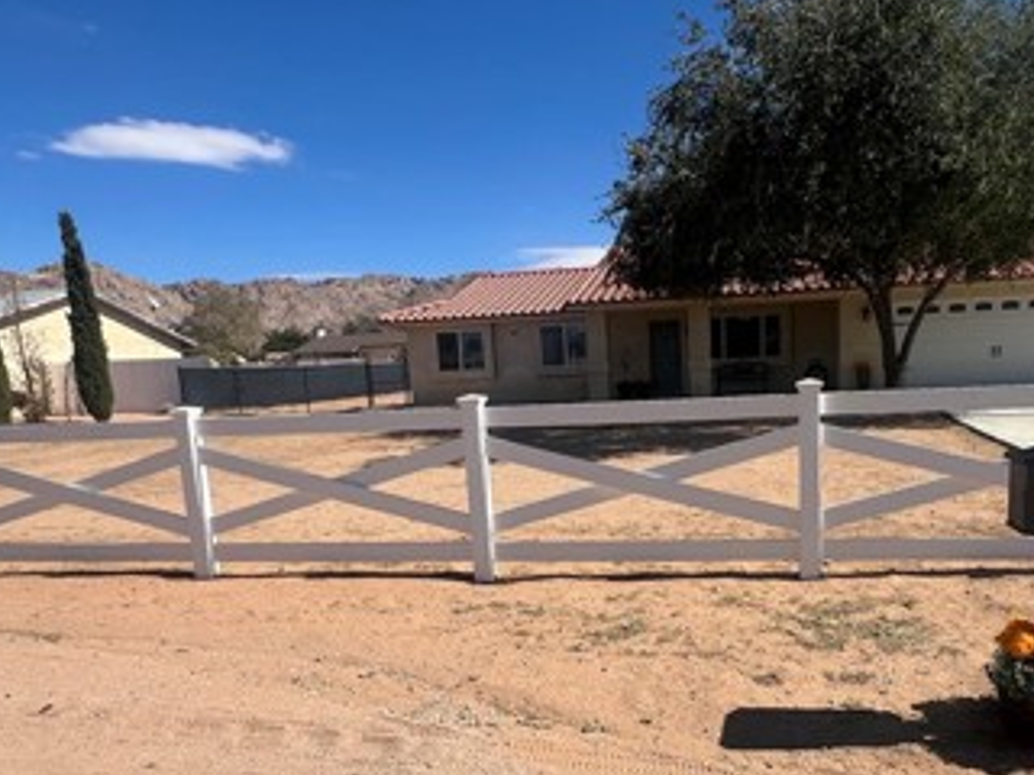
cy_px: 517
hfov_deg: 66.7
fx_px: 777
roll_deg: +2.4
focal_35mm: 26
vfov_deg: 52.1
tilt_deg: -10.1
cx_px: 620
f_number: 1.8
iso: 32
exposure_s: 1/2273
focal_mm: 1.57
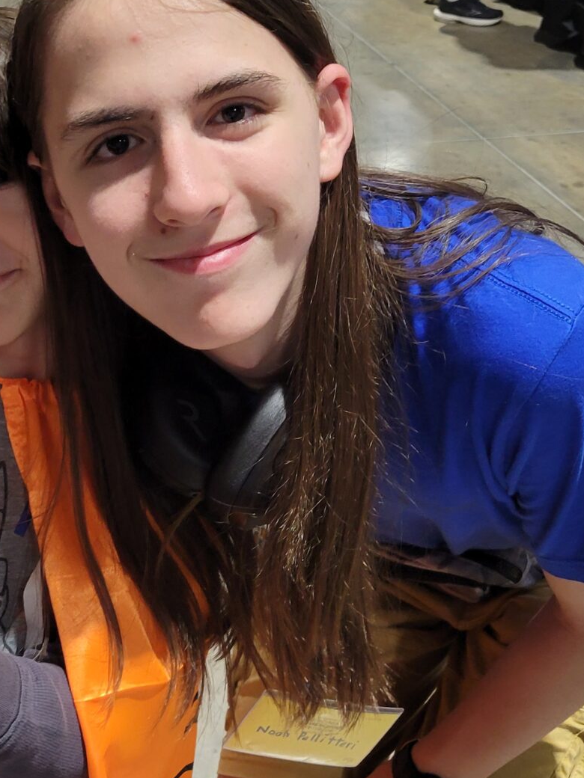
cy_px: 447
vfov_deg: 30.2
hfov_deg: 22.7
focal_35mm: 64
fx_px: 1440
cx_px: 158
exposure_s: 1/60
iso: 160
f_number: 1.8
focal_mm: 5.4
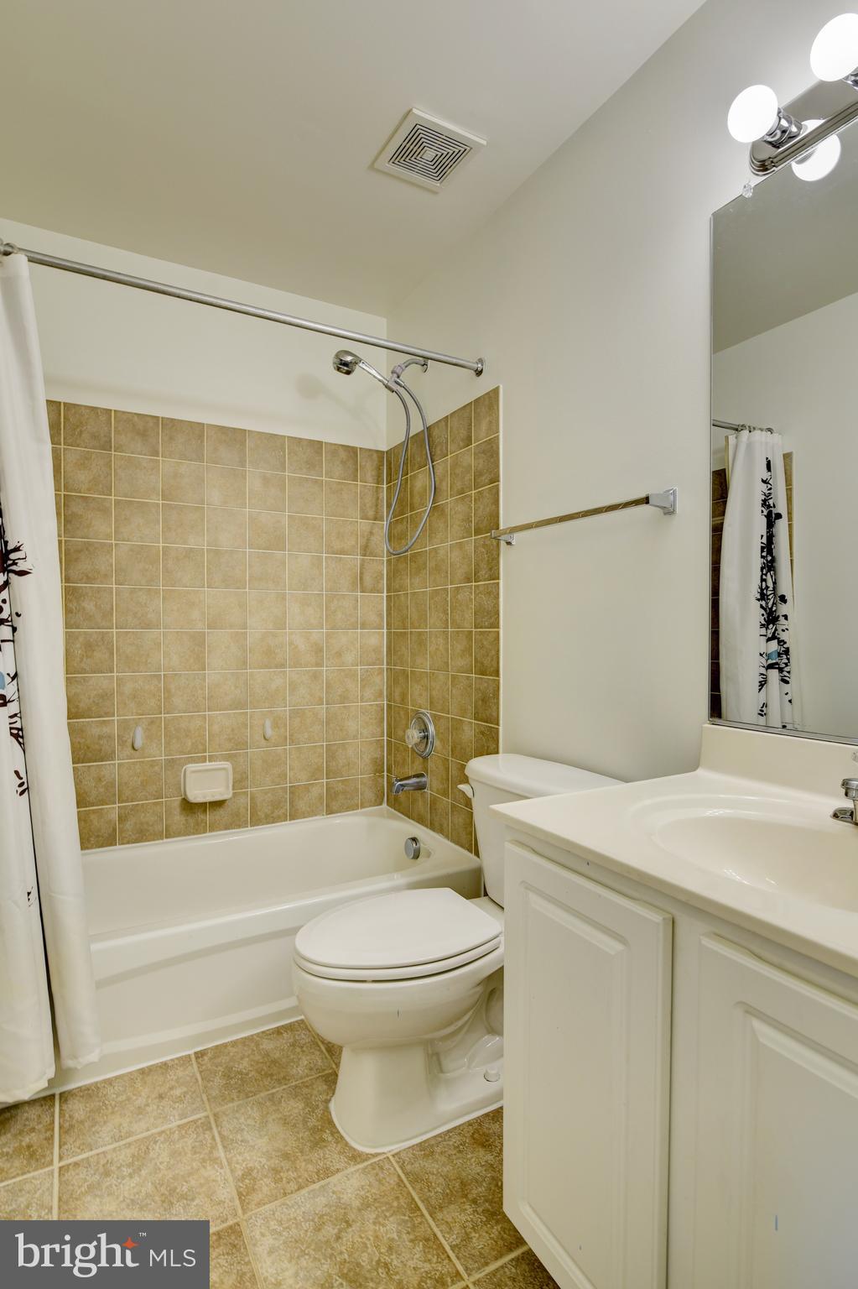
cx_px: 429
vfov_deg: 90.0
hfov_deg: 67.3
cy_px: 644
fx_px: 644
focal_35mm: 18
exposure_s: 1/10
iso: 200
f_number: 5.6
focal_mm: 18
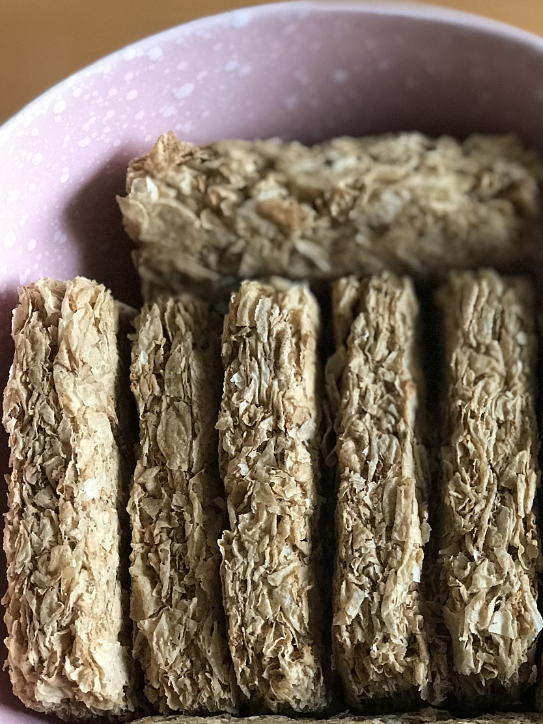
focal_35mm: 82
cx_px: 355
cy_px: 444
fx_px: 1715
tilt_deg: -71.8
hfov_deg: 17.9
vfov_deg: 23.8
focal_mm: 6.6
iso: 400
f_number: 2.8
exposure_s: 1/50
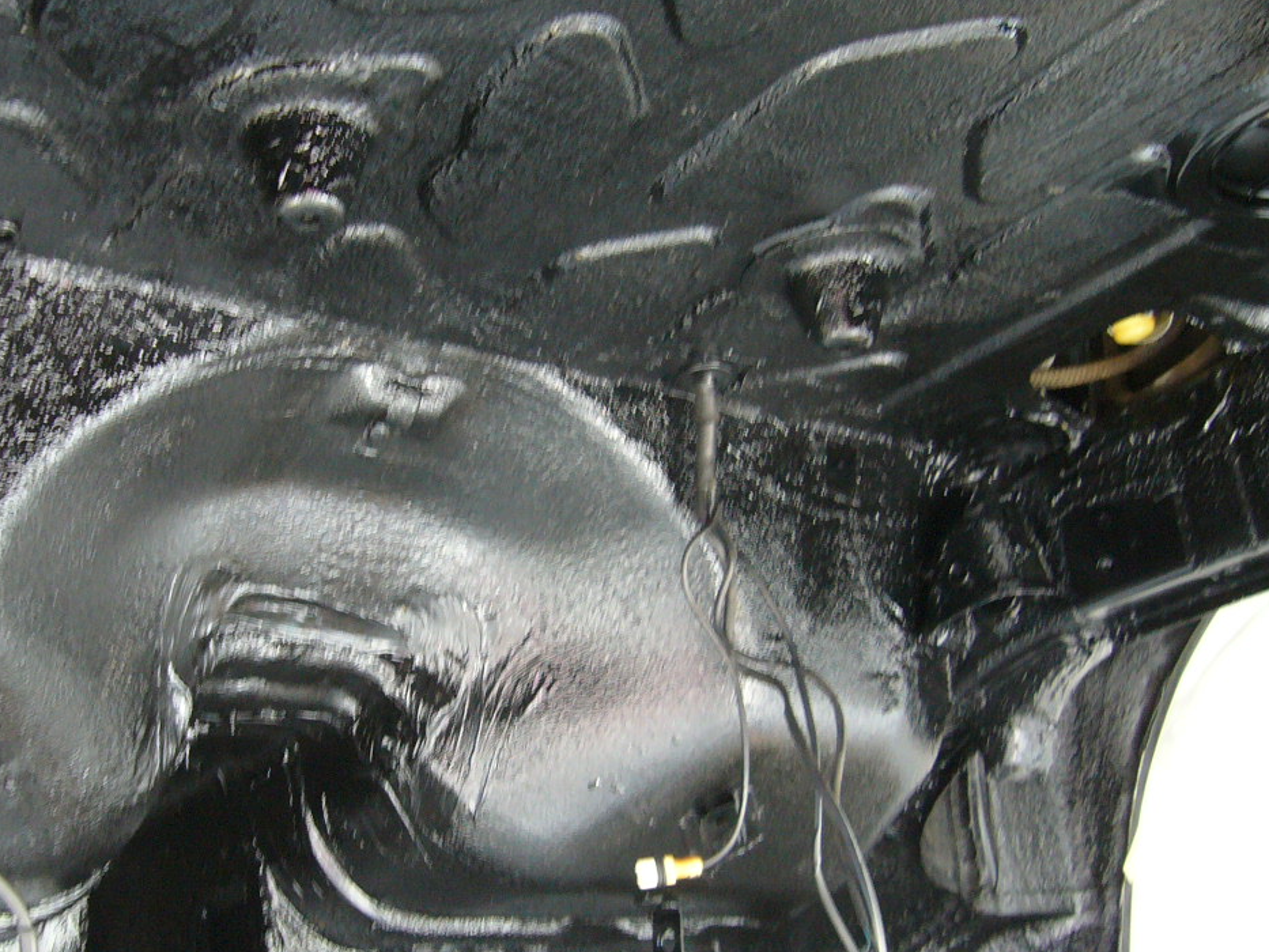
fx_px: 1760
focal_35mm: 48
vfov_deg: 30.3
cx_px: 490
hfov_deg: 39.4
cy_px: 509
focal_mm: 5.8
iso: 200
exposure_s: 1/8
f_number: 2.8
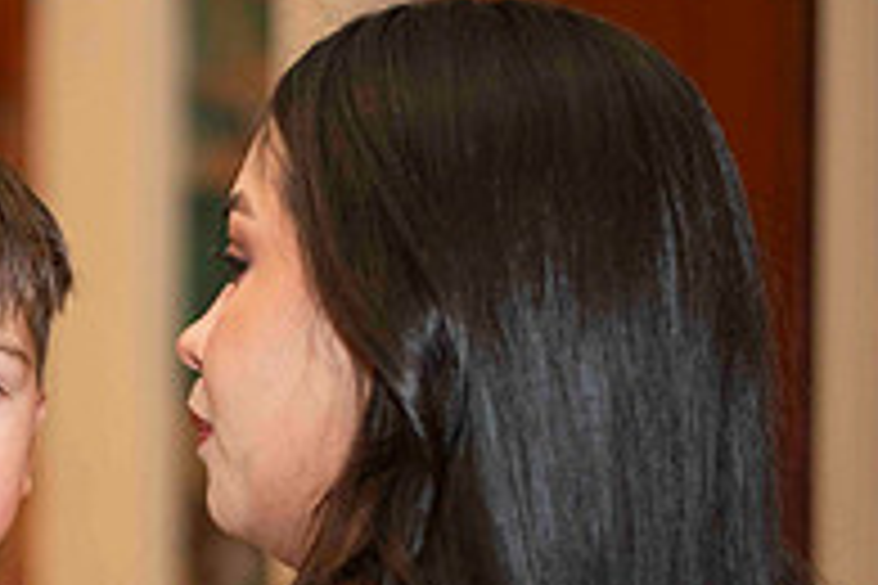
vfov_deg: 9.0
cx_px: -288
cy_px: 623
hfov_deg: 13.1
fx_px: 3682
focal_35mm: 151
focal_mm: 50
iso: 800
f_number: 1.8
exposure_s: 1/400
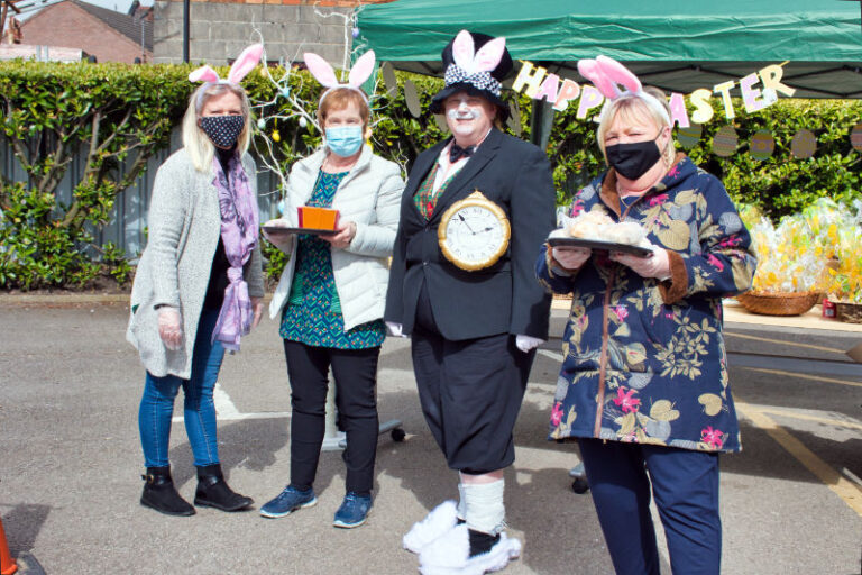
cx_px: 431
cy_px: 288
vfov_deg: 26.5
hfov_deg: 38.9
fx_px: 1221
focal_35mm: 51
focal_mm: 34
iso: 640
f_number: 11
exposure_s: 1/800
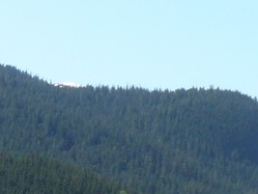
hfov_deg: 9.6
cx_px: -255
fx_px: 1432
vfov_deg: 7.6
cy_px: 292
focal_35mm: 192
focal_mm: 6.1
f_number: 2.8
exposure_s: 1/1000
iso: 100
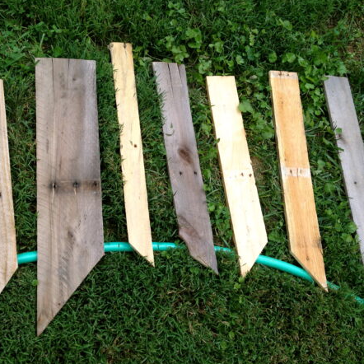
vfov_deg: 40.0
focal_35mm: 42
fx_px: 500
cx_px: 150
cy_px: 184
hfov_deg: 39.9
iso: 64
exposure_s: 1/449
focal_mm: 4.28
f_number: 2.4
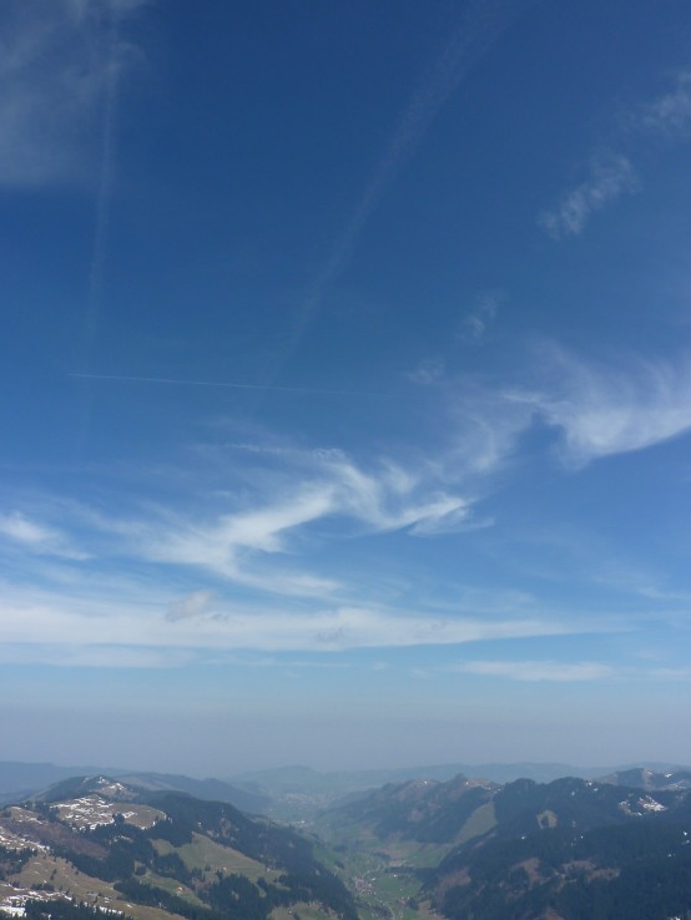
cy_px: 470
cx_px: 347
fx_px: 692
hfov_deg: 53.1
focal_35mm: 26
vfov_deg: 67.3
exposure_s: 1/500
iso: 80
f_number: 5.6
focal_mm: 4.1
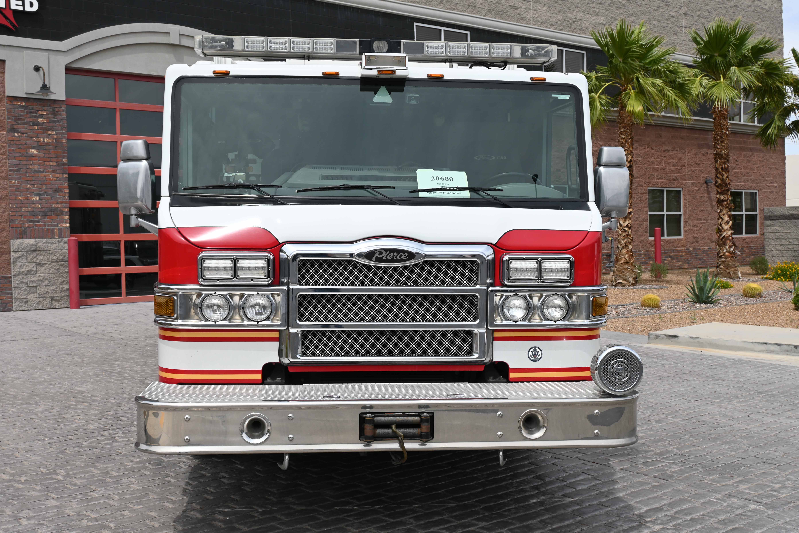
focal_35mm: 42
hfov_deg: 46.4
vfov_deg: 31.9
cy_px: 266
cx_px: 400
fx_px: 932
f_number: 9
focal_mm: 28
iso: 100
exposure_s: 1/320
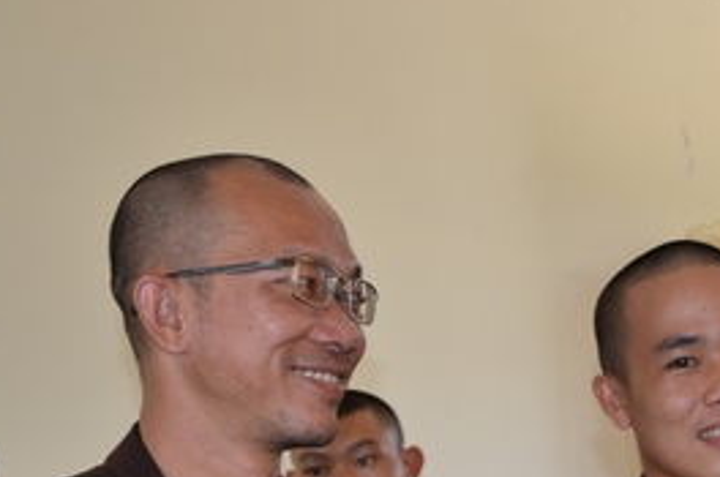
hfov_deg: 20.9
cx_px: 633
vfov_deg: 14.0
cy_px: 440
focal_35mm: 96
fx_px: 1917
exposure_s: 1/80
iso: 250
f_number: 4
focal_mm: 26
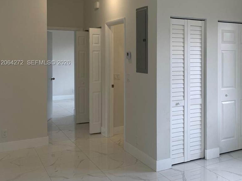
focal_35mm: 43
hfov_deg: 42.0
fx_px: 301
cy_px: 63
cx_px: 193
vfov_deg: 33.3
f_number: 1.8
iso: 40
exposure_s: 1/120
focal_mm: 4.25
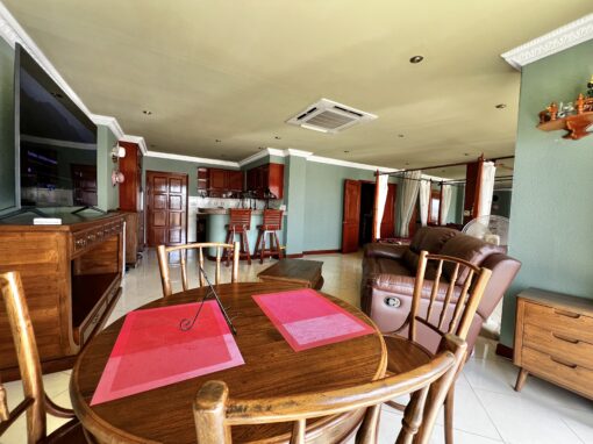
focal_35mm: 13
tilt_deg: -2.6
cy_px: 222
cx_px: 296
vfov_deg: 89.9
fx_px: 223
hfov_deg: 106.2
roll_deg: -2.8
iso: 100
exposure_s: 1/99
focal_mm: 1.57
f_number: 1.8
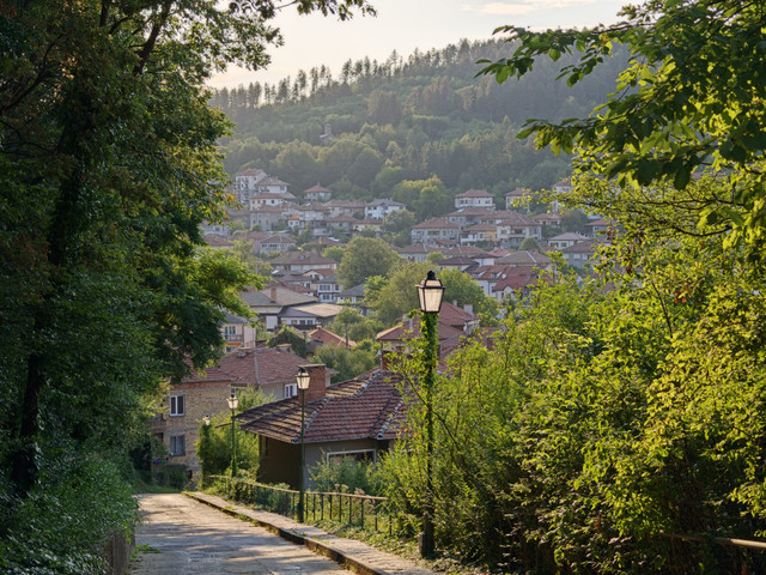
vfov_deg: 21.0
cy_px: 288
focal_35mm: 70
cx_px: 383
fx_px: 1549
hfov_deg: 27.8
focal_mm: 20.1
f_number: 2.2
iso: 50
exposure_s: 1/186
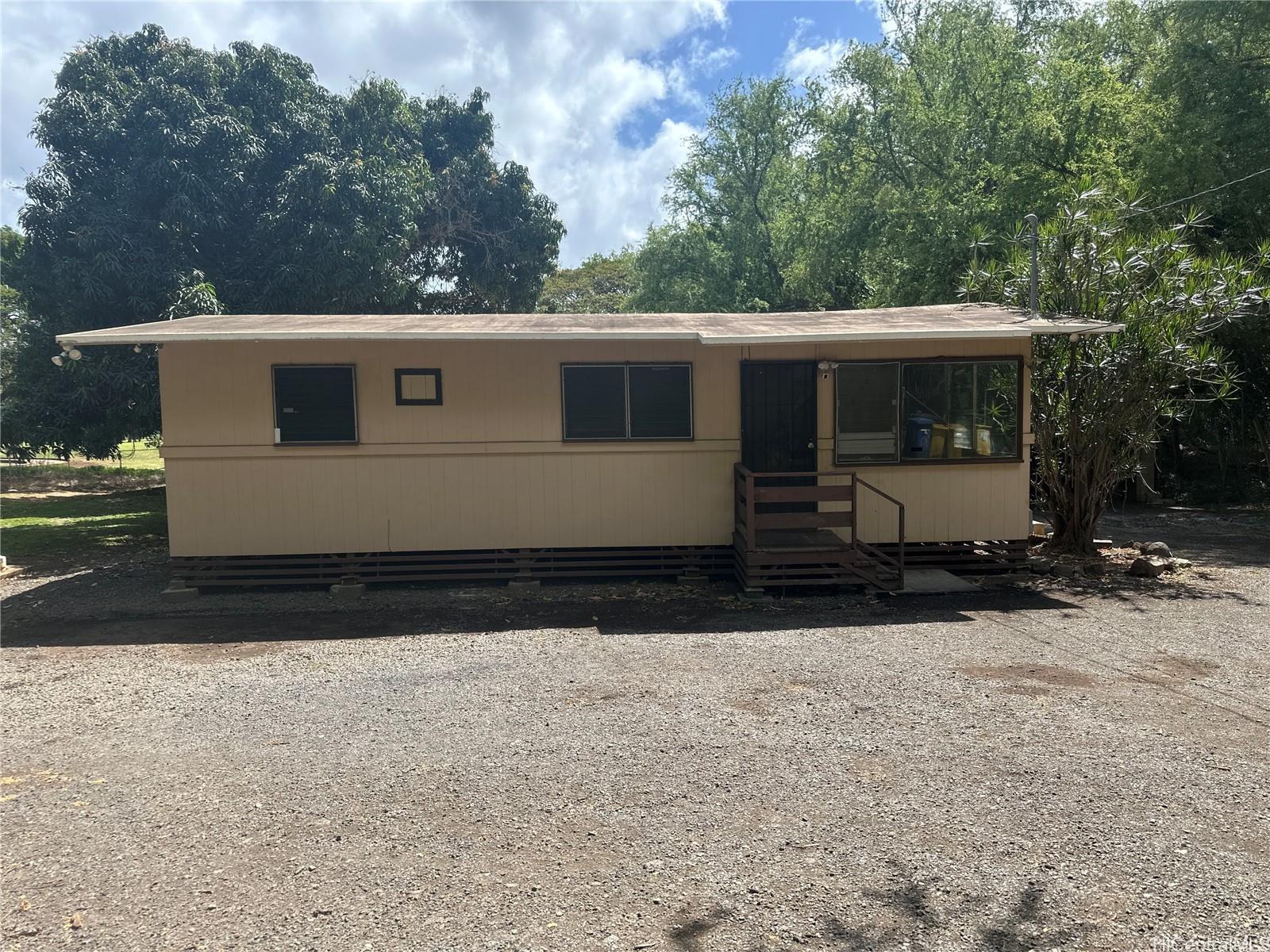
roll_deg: +0.7
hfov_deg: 71.6
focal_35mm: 24
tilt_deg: -3.9
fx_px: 881
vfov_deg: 56.8
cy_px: 476
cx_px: 635
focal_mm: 6.86
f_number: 1.78
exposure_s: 1/2155
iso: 80
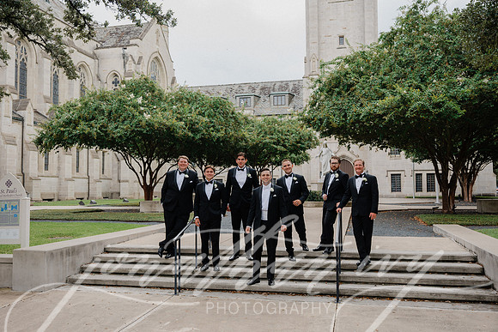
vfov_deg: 39.4
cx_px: 249
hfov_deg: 56.5
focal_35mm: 34
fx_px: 464
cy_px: 166
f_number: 4
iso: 250
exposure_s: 1/250
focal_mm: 33.5
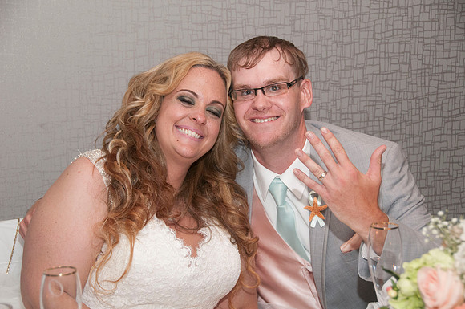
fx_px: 1083
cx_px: 232
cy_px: 154
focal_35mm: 84
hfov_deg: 24.2
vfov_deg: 16.2
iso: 800
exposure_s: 1/60
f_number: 5.6
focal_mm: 56
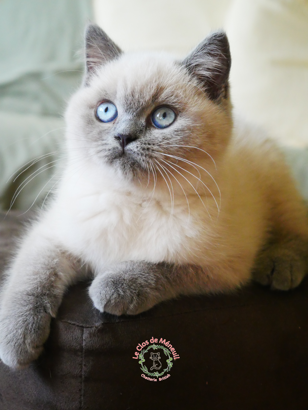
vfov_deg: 23.3
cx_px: 154
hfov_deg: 17.6
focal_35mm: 84
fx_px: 996
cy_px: 205
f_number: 5.6
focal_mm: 42
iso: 3200
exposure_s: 1/200
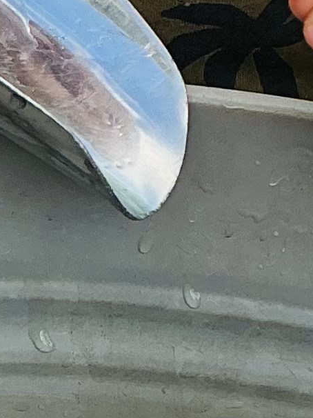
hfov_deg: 7.7
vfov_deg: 10.2
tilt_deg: -44.2
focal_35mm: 193
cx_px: 156
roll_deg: -5.2
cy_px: 77
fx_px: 2328
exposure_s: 1/400
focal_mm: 3
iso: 25
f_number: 1.8
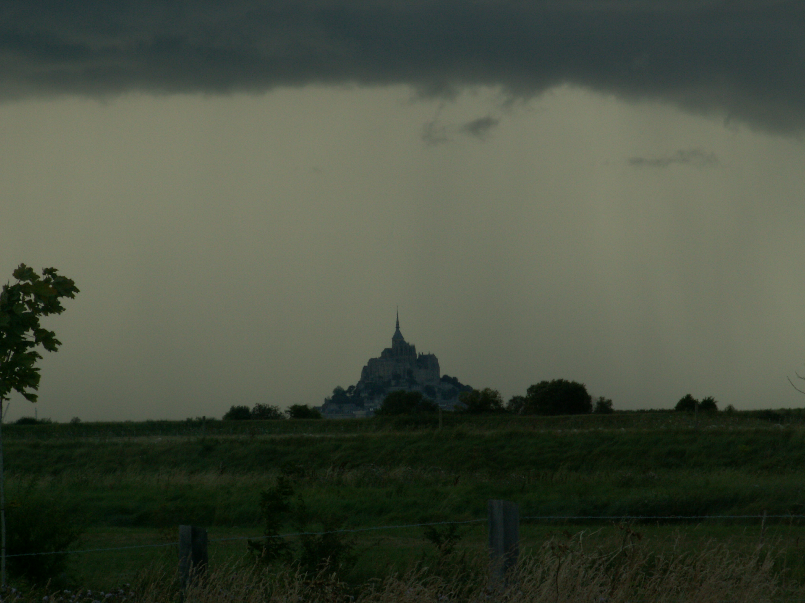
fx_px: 3721
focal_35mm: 160
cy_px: 302
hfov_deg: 12.3
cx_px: 402
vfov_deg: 9.3
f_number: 8
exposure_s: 1/125
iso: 50
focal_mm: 26.18
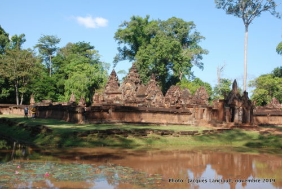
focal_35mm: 44
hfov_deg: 44.9
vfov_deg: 30.9
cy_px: 94
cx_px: 141
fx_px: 341
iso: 100
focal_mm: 29
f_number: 16
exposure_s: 1/30
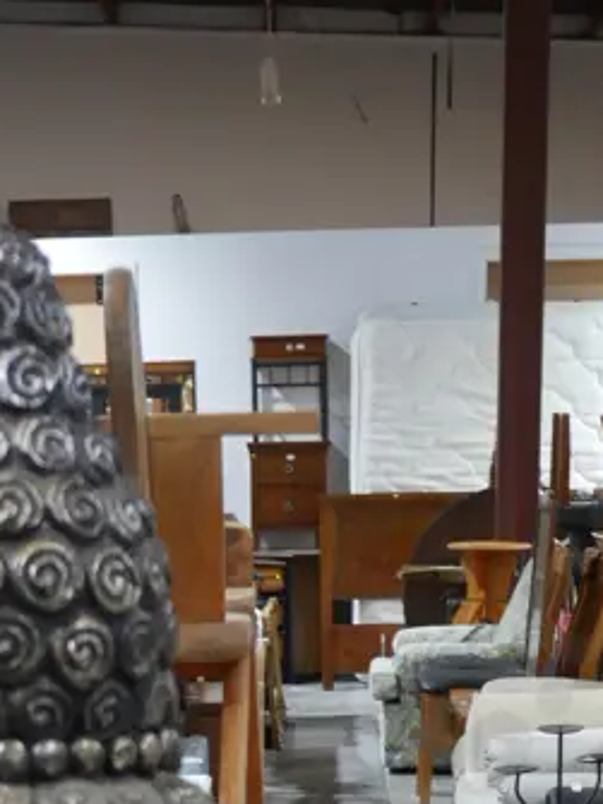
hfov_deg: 14.1
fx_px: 2417
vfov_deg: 17.0
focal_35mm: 104
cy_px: 1219
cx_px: 113
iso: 800
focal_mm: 17
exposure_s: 1/60
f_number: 4
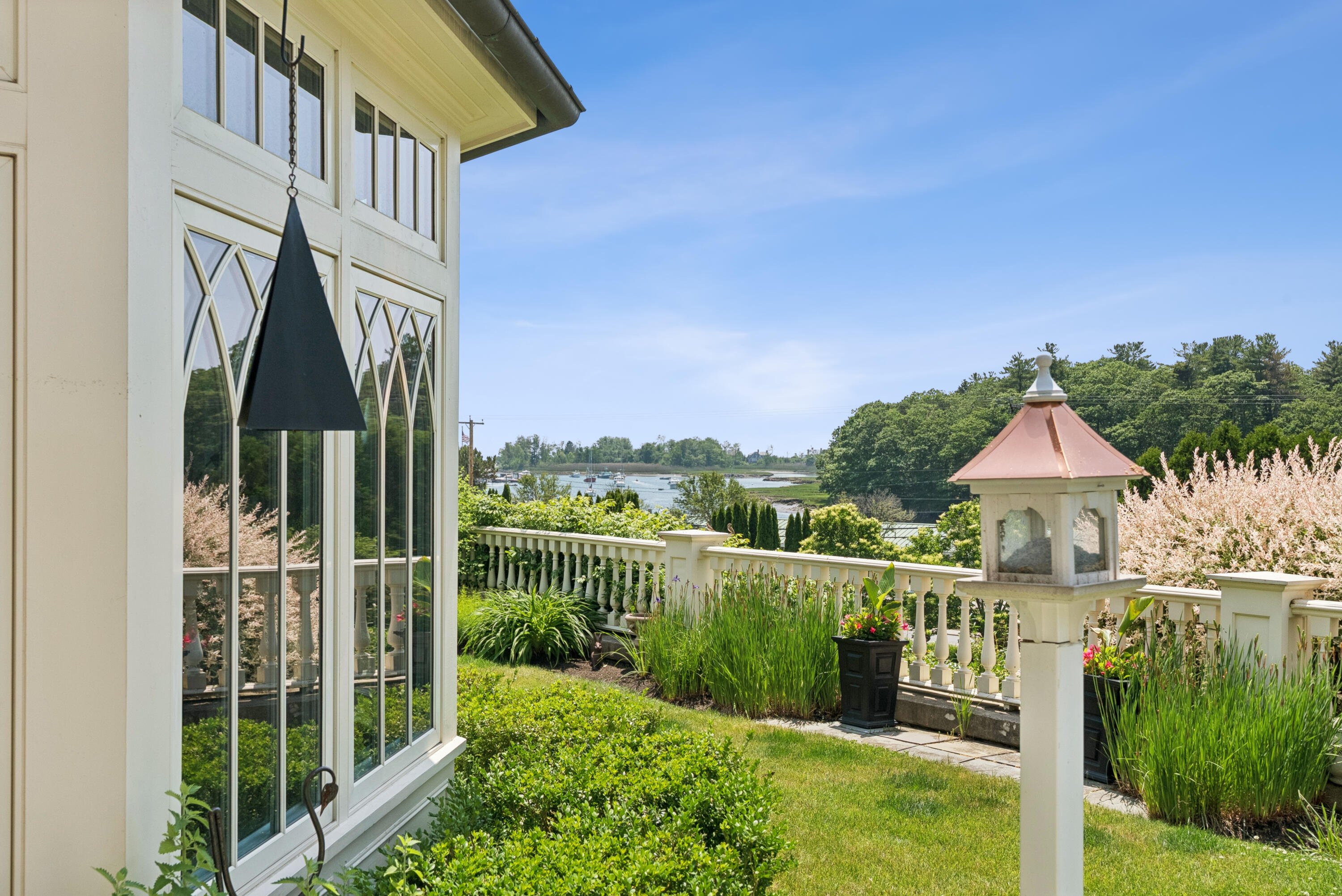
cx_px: 671
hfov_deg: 54.4
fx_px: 1305
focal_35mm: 35
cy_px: 448
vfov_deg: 37.9
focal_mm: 35
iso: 320
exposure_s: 1/1000
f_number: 7.1
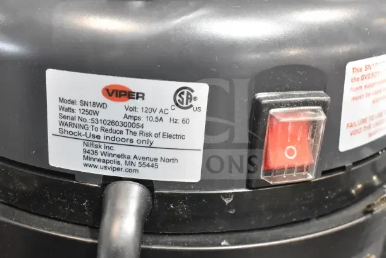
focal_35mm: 40
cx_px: 193
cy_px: 129
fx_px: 434
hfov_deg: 47.9
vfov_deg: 33.0
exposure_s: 1/125
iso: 6400
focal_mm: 27
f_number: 5.6
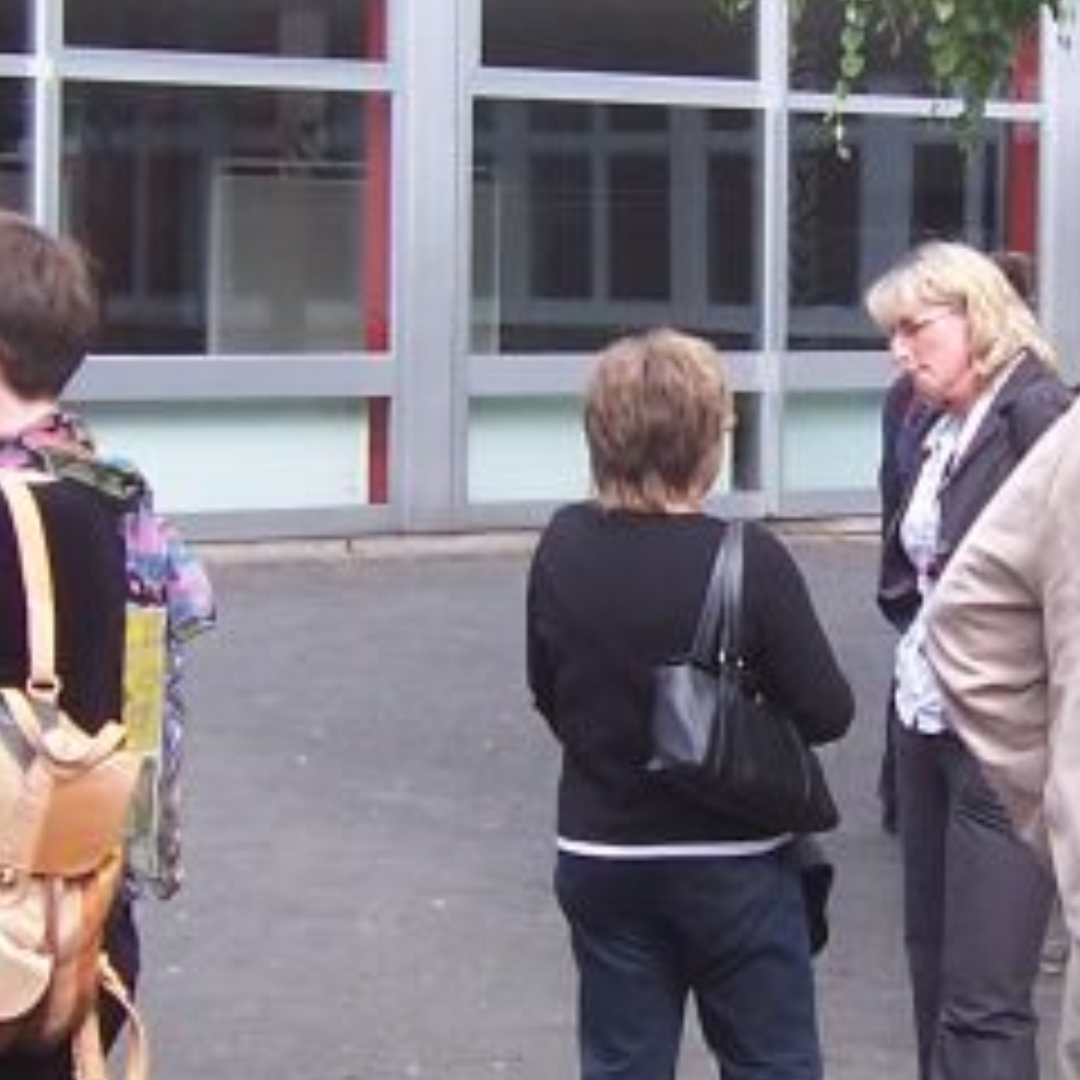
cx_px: 198
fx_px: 3000
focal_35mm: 85
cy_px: 756
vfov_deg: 20.3
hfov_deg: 20.2
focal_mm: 6
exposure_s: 1/180
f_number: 3
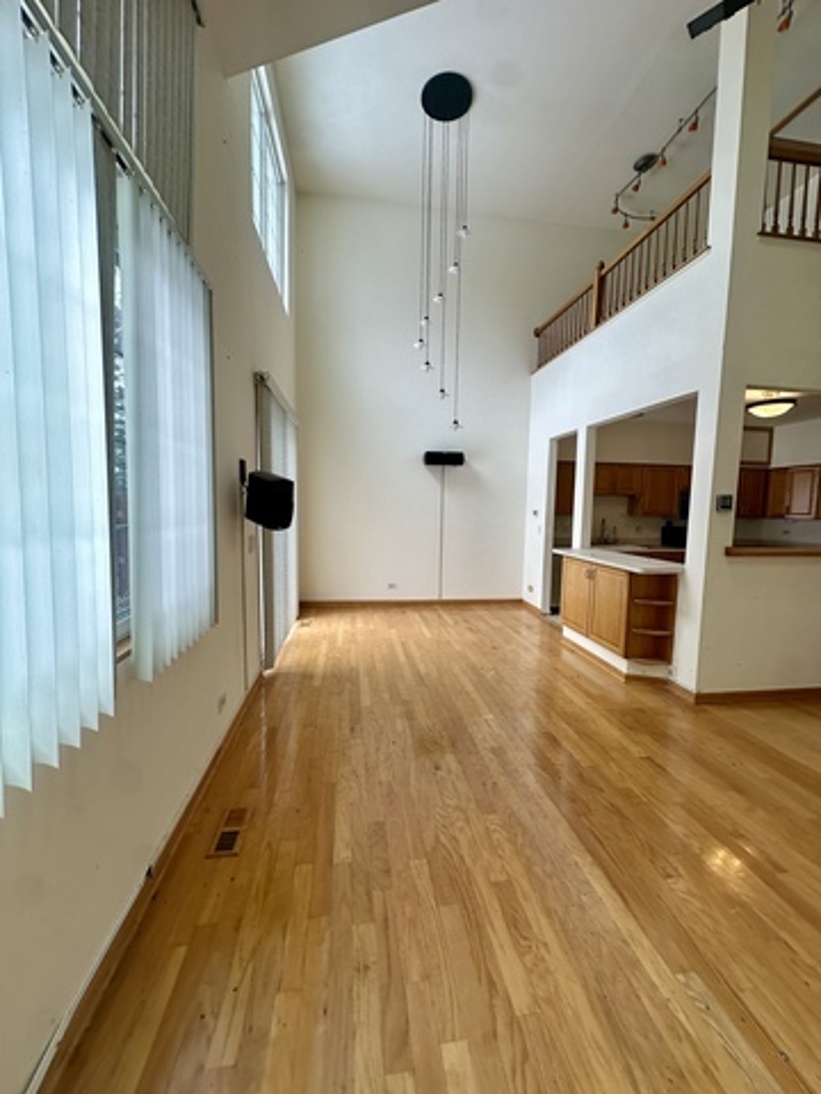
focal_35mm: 14
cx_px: 410
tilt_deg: -1.8
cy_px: 547
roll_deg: -1.6
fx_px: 443
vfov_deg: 102.1
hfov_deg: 85.7
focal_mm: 2.22
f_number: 2.2
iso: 40
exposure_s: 1/120
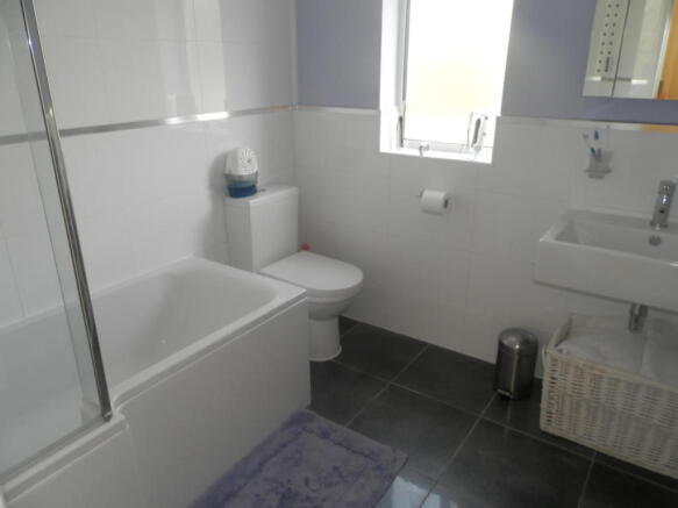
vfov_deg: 54.9
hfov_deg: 69.4
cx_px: 339
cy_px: 254
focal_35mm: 25
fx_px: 490
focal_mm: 4.5
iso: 100
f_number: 3.1
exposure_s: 1/30
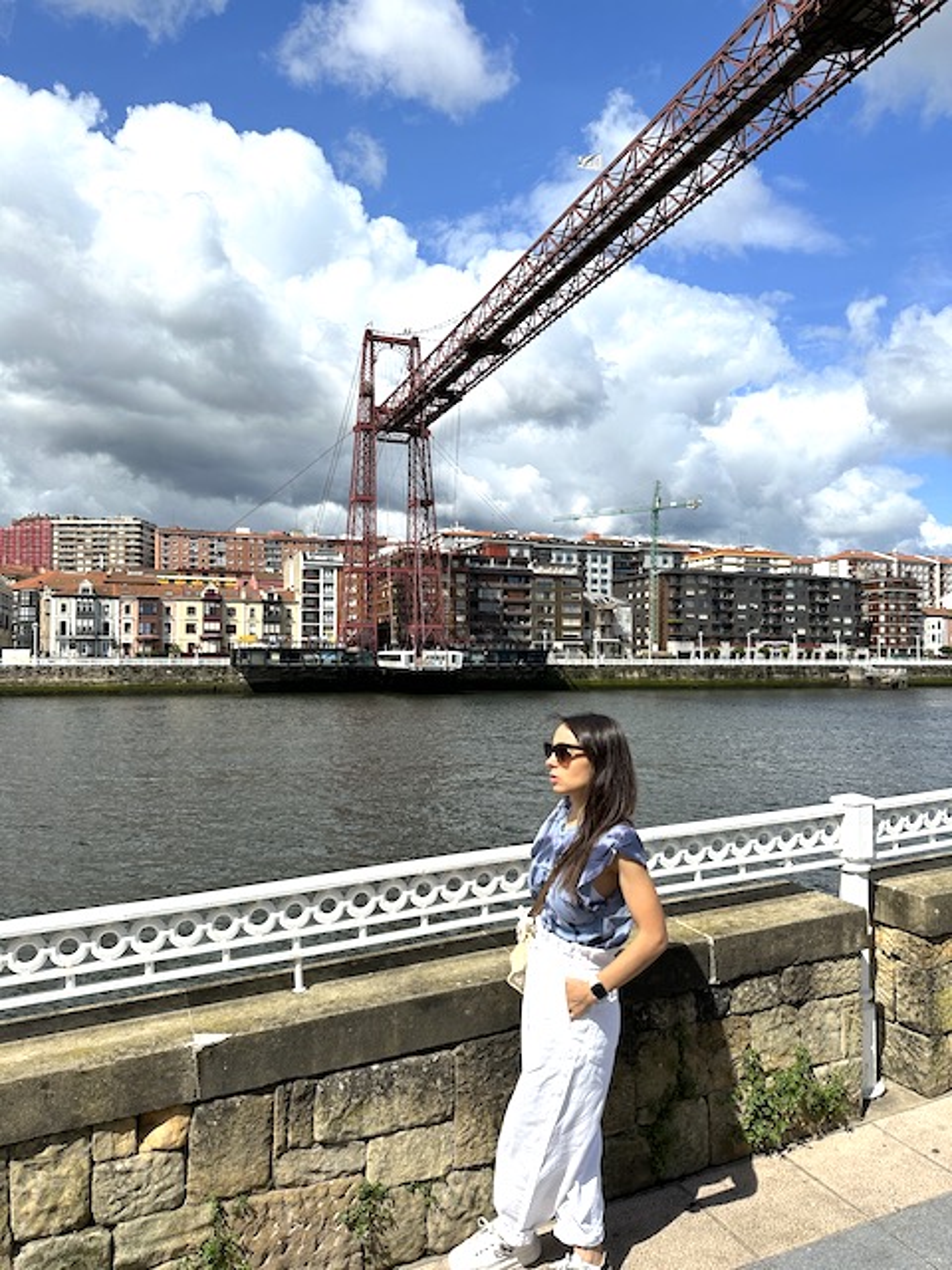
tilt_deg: +1.4
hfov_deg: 56.8
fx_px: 880
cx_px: 476
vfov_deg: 71.6
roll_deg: -0.3
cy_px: 635
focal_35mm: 24
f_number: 1.78
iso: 80
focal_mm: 6.86
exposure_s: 1/8197
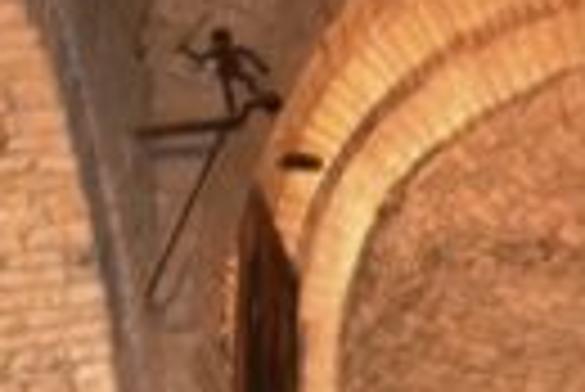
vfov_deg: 7.7
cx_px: 724
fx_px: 2744
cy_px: 874
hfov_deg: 11.9
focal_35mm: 169
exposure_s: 1/60
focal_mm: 21
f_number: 3.8
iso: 1400
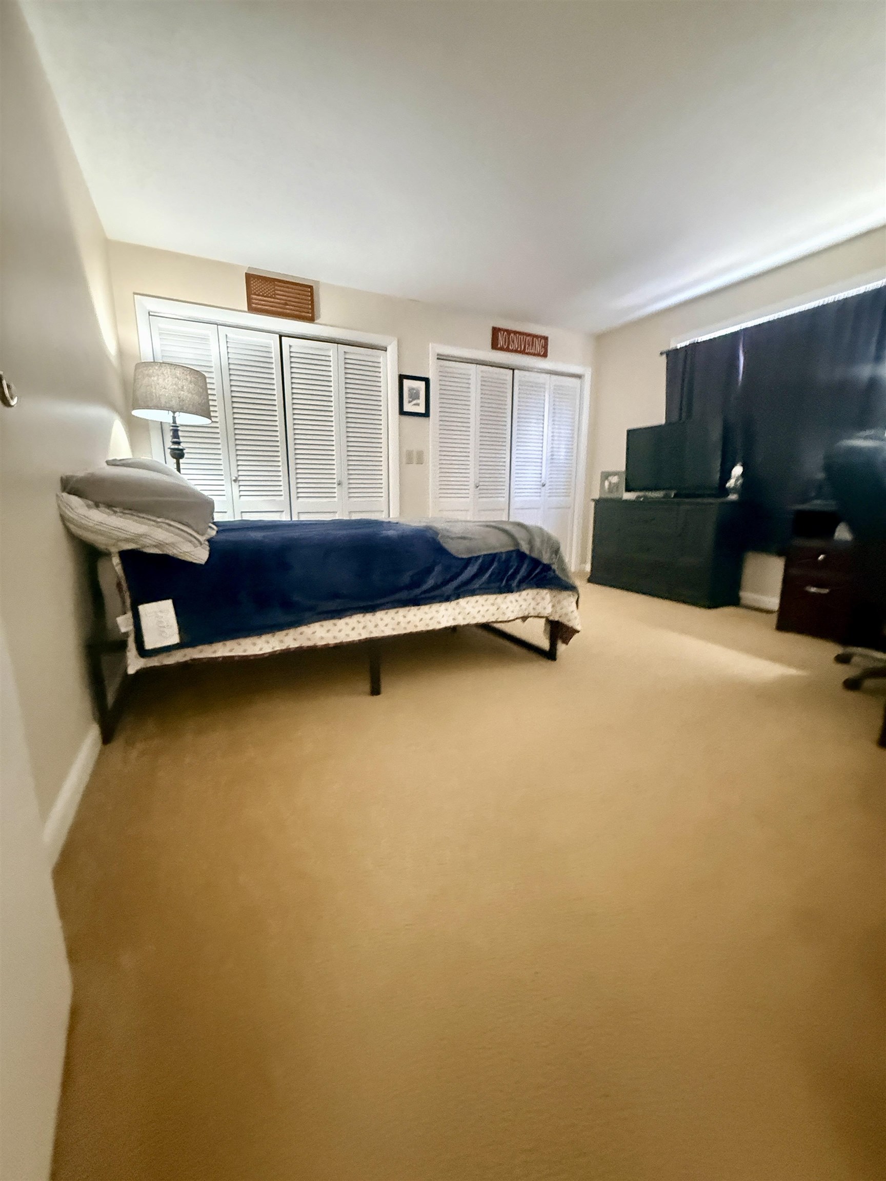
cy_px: 590
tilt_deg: -12.3
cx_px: 443
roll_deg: +1.9
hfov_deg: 85.7
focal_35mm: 14
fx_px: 478
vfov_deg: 102.1
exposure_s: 1/40
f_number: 2.2
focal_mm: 2.22
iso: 1250
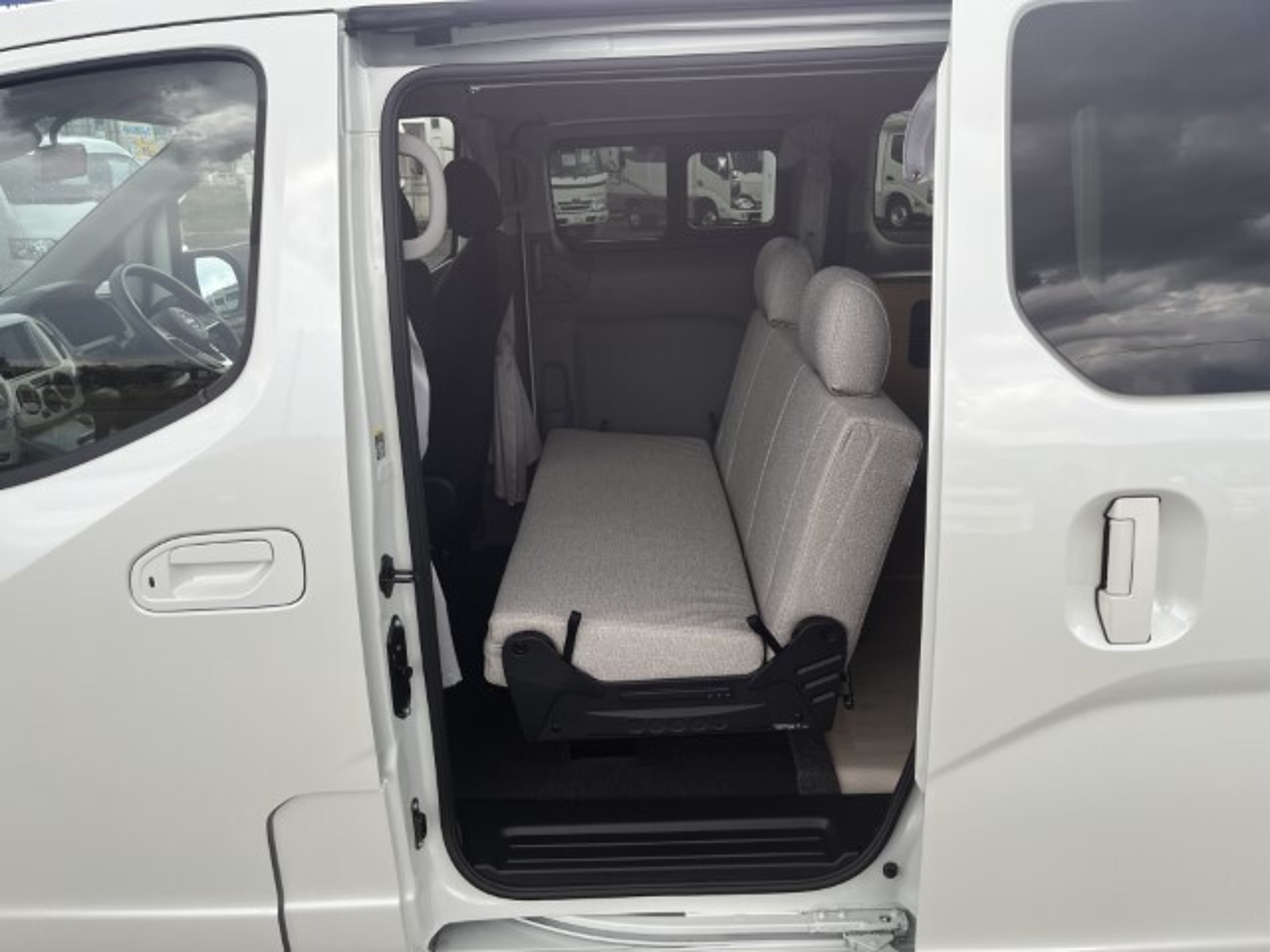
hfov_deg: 67.3
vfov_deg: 53.1
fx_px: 954
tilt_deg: -18.3
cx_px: 635
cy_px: 476
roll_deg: +0.5
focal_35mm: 26
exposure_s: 1/555
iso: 50
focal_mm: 5.1
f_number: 1.6
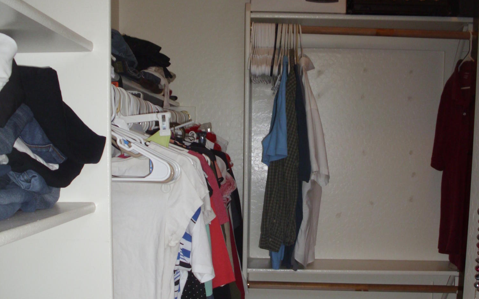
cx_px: 240
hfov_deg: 37.5
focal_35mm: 54
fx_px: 705
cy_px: 266
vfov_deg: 23.4
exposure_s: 1/60
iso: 200
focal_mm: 6.3
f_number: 2.9
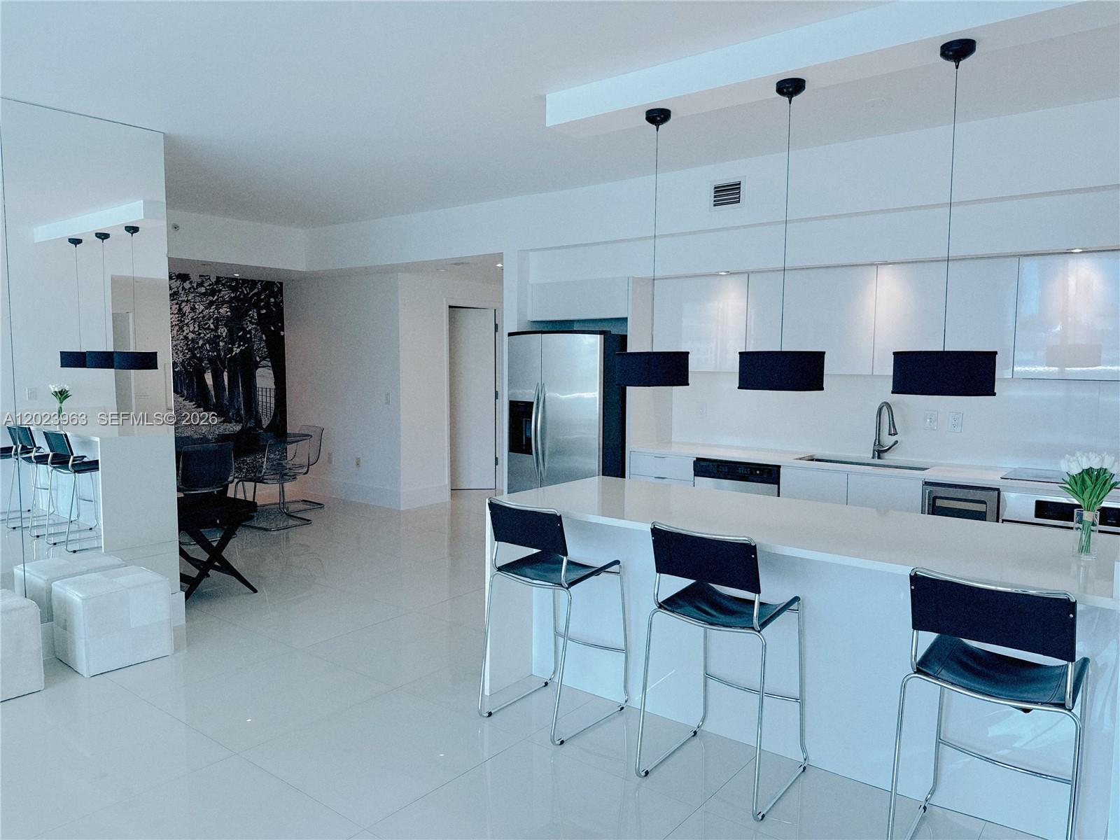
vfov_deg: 54.9
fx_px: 809
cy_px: 420
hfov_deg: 69.4
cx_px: 560
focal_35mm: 25
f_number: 1.78
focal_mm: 6.76
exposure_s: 1/159
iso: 64
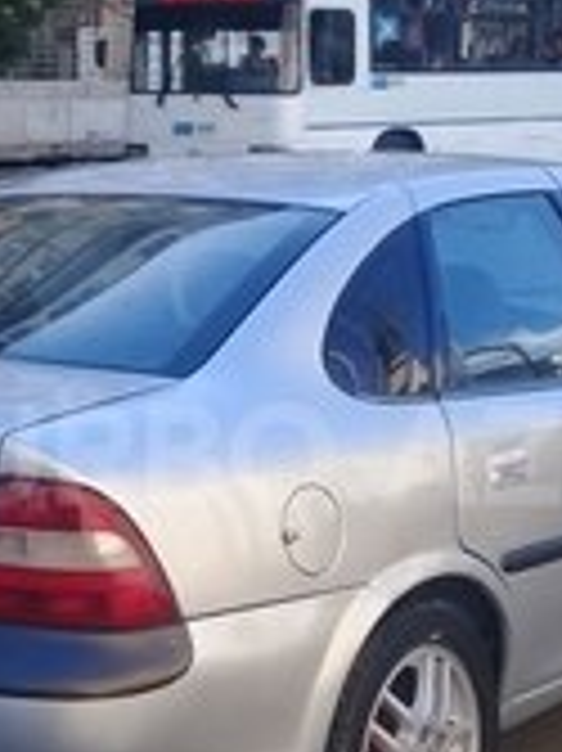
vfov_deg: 21.3
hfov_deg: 16.0
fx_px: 1994
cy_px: 455
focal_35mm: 92
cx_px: 216
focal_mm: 3.3
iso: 50
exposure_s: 1/344
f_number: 2.2
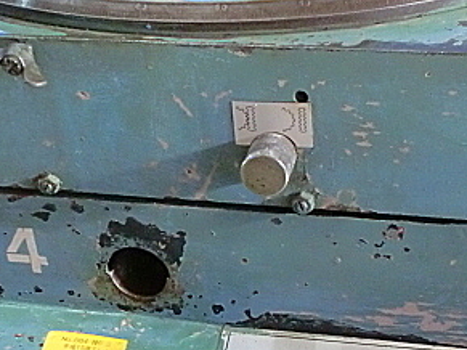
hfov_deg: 25.3
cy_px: 294
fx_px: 1038
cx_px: 233
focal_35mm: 77
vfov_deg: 18.9
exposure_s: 1/60
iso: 400
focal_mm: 6.3
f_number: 3.1
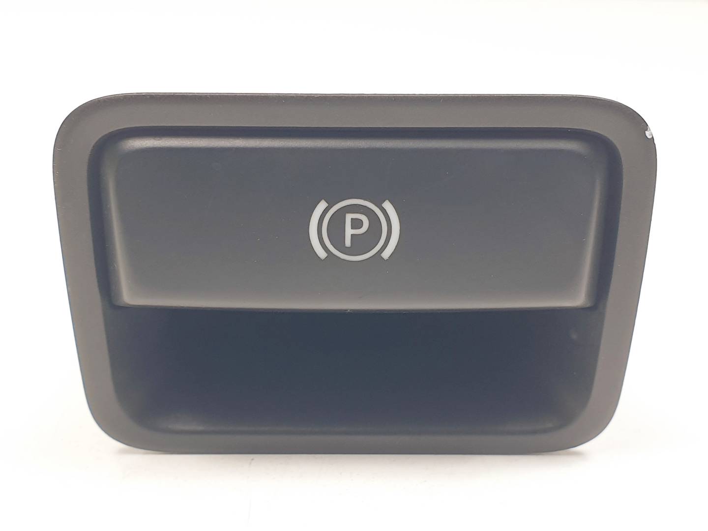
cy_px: 266
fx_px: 532
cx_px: 354
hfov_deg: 67.3
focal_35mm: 26
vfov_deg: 53.1
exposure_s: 1/126
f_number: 2.4
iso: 50
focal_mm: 4.3
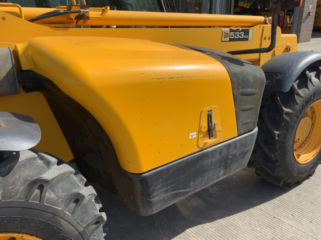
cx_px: 160
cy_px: 120
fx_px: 269
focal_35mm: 29
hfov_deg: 61.7
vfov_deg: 48.2
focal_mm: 3
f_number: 1.8
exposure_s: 1/1195
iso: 16
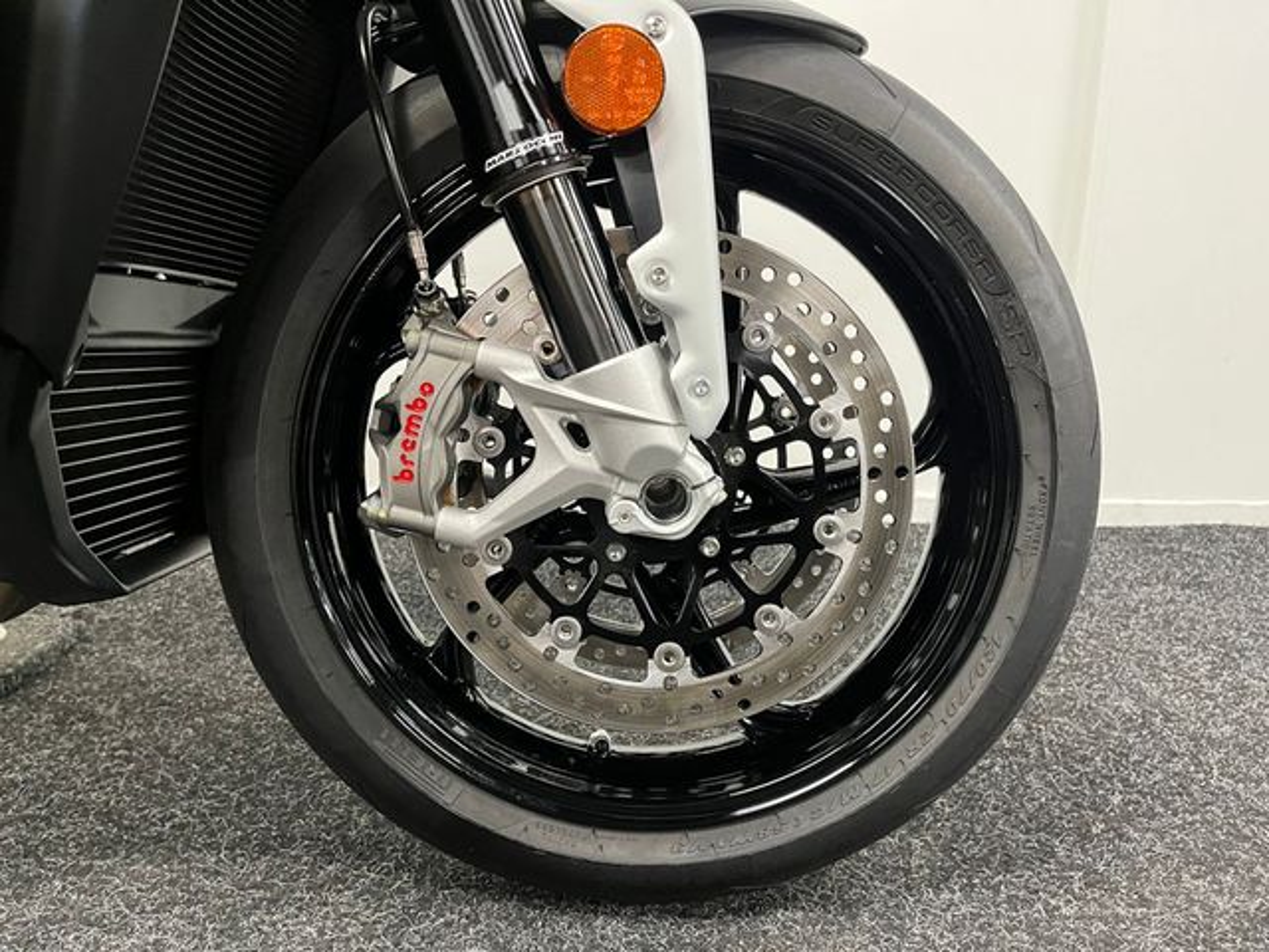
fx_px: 953
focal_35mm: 26
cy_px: 476
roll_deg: +0.0
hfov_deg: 67.3
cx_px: 634
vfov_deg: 53.1
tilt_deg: -13.7
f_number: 1.6
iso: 500
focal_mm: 5.1
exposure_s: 1/50
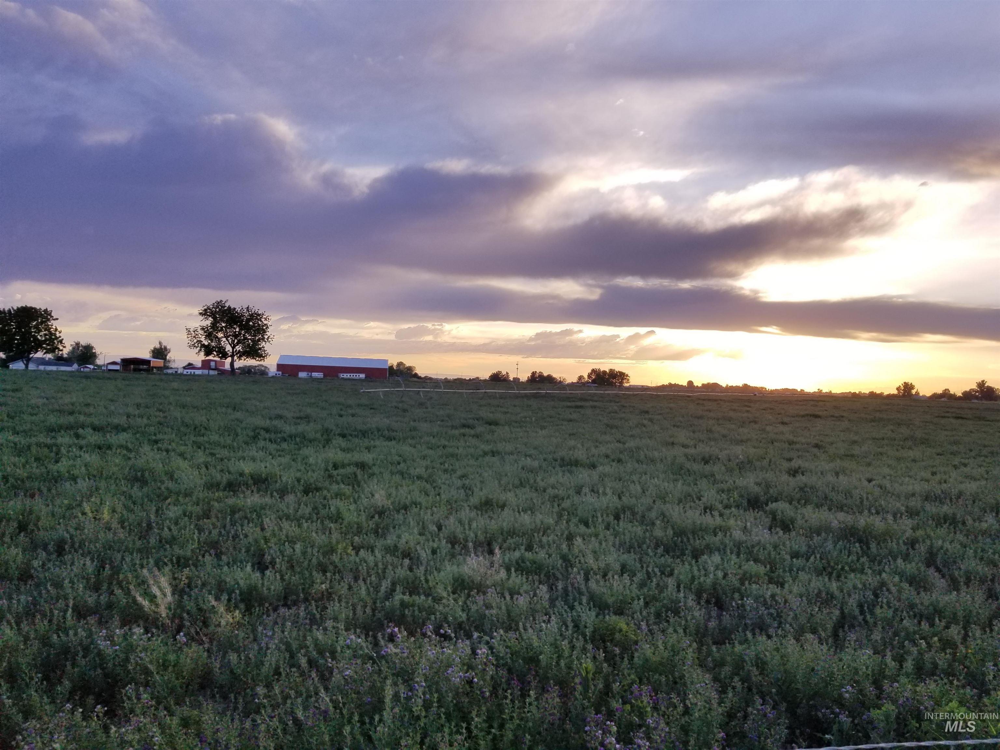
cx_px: 500
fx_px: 751
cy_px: 375
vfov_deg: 53.1
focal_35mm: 26
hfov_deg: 67.3
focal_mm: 4.25
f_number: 1.7
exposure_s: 1/956
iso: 40
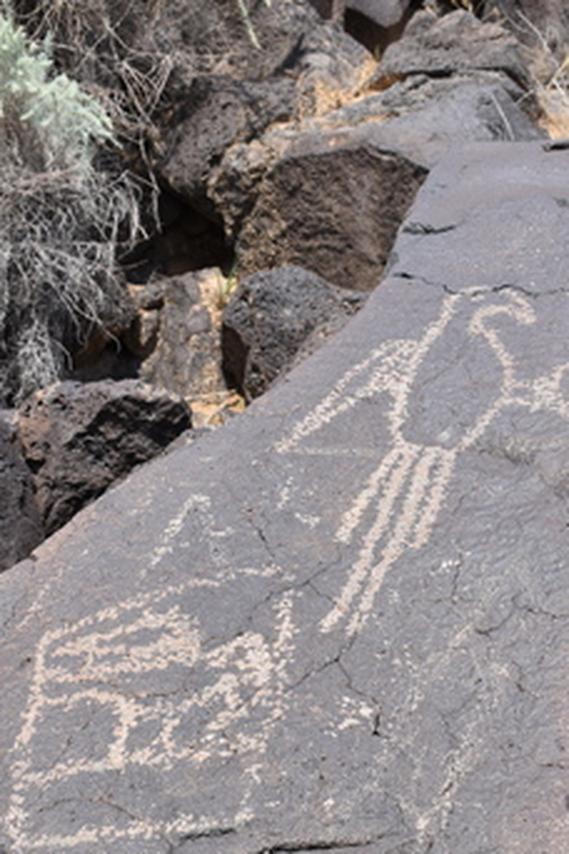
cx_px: 268
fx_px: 1677
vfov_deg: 28.4
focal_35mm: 71
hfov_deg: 19.2
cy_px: 564
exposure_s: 1/400
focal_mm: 31
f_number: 9
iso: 200
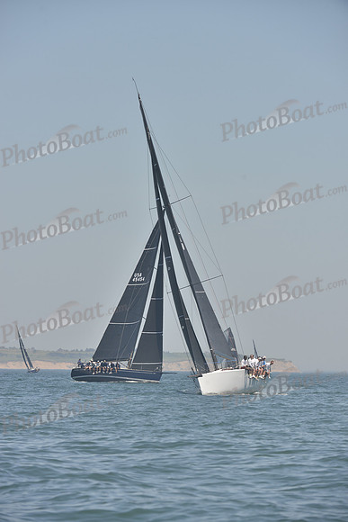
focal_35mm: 200
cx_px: 174
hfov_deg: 6.9
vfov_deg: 10.3
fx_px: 2898
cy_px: 261
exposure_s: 1/1000
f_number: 7.1
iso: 280
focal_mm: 200
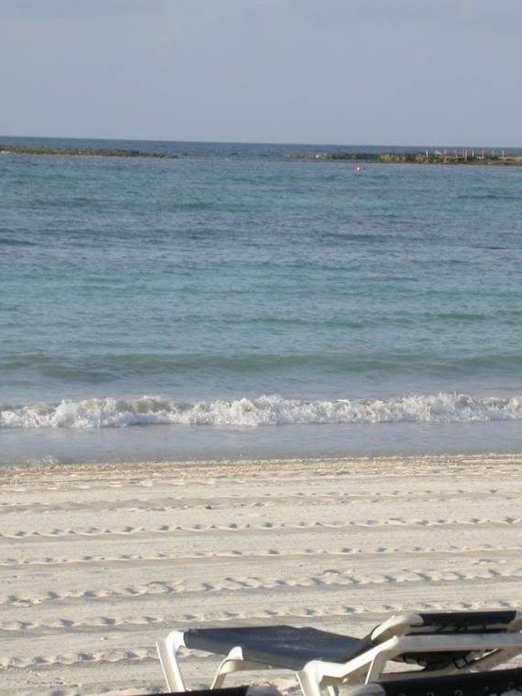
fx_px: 4143
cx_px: 257
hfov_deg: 7.2
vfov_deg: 9.6
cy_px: 348
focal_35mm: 206
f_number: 6.5
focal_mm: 32
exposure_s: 1/294
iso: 100
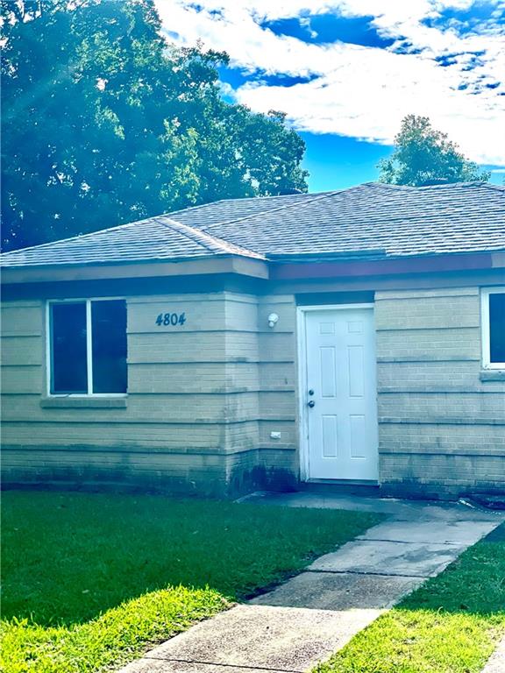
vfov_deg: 36.8
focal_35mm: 52
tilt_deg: +3.0
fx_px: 1011
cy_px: 336
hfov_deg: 28.0
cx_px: 252
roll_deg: +1.5
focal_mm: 6
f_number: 2
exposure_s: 1/2519
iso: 32
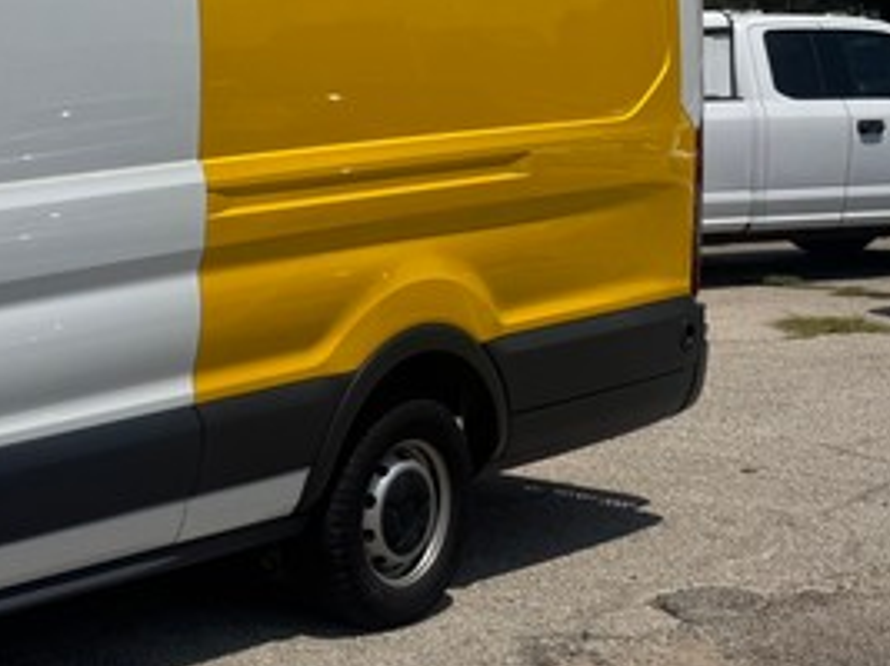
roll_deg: +1.9
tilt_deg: -9.3
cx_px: -363
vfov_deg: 20.4
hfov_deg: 23.0
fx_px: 1850
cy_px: 343
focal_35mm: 72
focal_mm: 6.76
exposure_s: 1/12346
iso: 80
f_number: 1.78
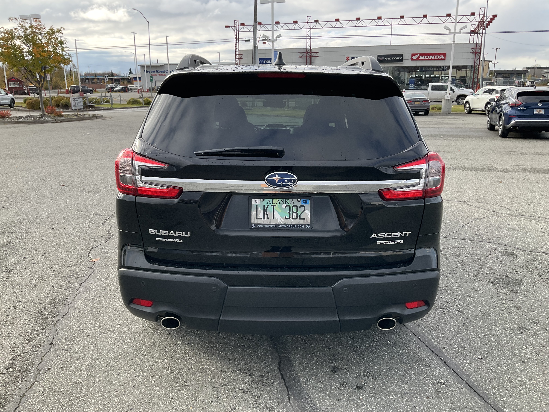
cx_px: 274
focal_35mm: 29
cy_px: 206
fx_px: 460
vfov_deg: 48.2
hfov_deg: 61.7
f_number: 1.8
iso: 25
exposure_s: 1/412
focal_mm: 3
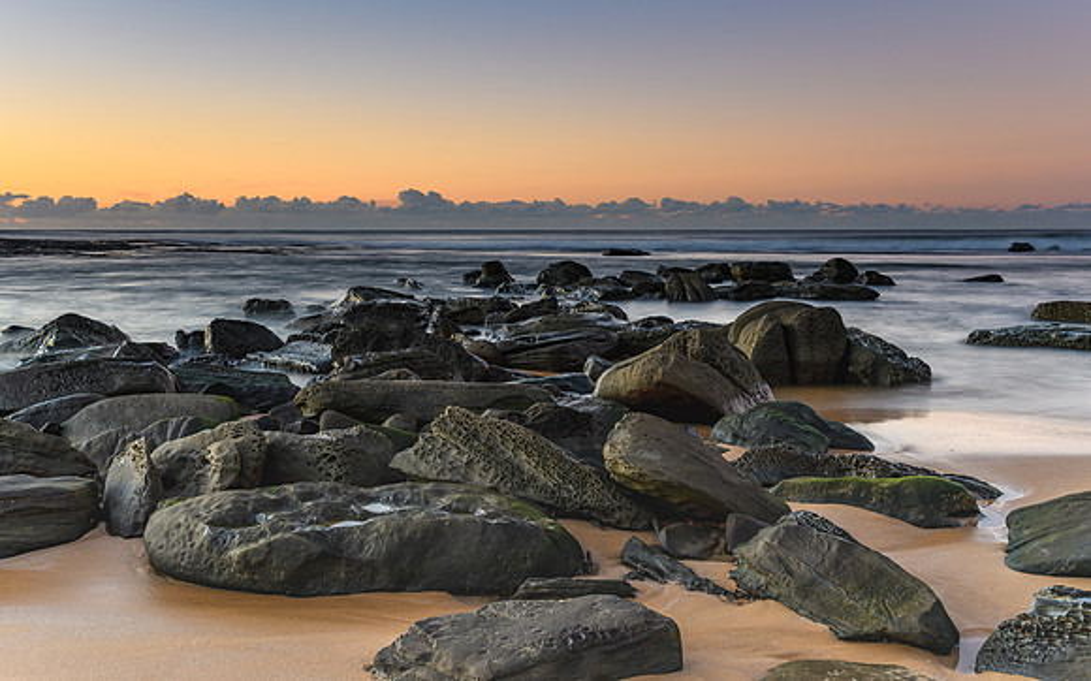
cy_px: 318
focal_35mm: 34
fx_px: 1021
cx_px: 548
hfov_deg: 56.2
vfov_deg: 36.9
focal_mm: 22
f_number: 6.3
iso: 100
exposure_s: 4
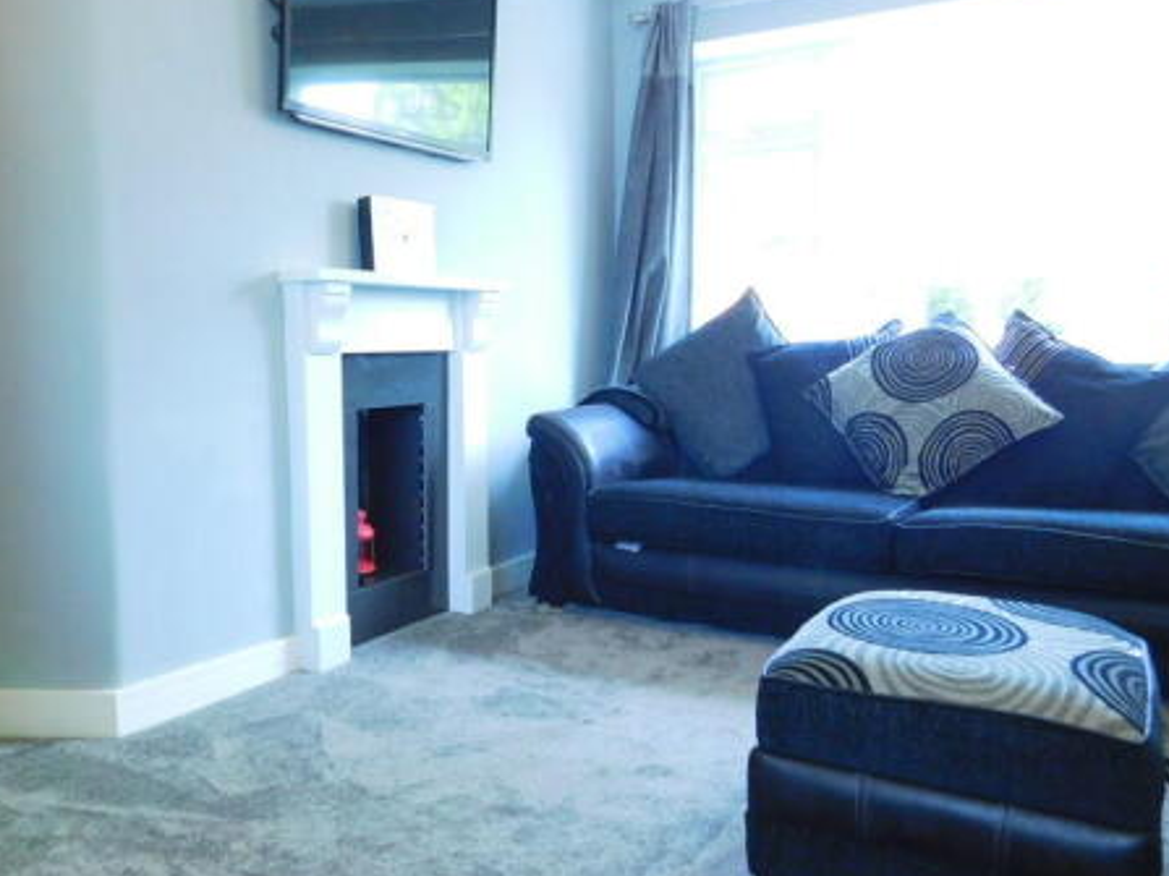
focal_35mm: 30
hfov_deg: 59.6
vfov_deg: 46.8
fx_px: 1013
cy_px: 451
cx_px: 488
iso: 400
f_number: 3
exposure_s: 1/40
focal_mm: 4
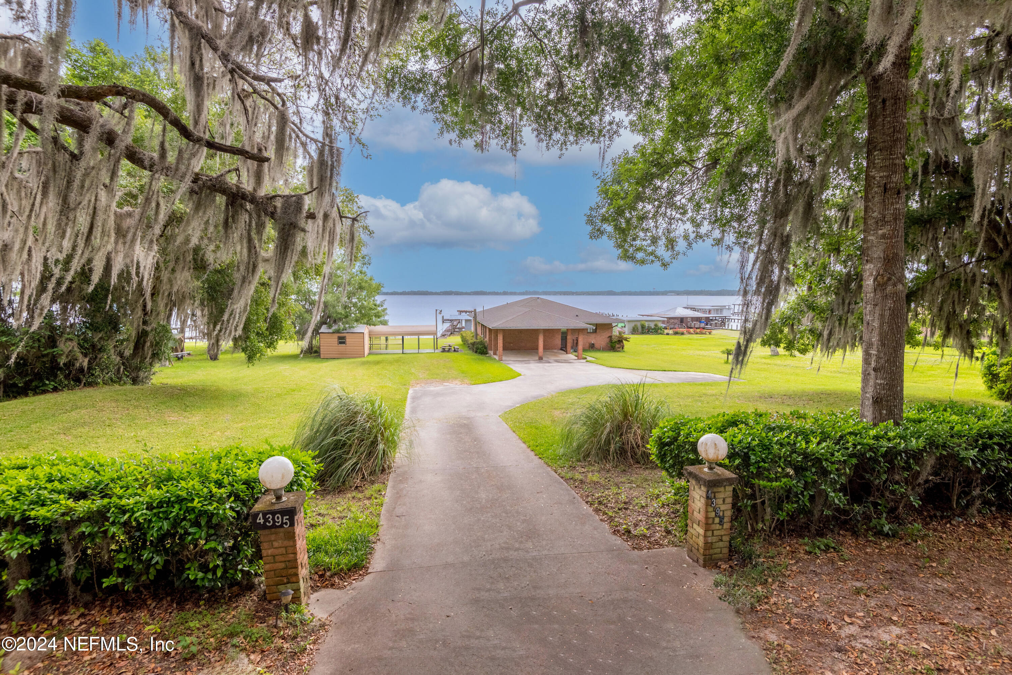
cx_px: 506
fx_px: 450
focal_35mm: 16
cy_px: 338
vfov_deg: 73.8
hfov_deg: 96.7
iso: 500
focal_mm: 16
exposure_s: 1/1250
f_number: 8
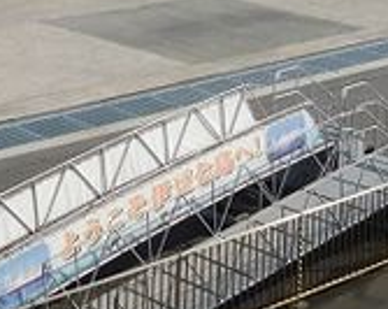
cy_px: -186
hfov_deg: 15.7
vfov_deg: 12.1
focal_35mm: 120
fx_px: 1376
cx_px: 397
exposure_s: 1/400
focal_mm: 5.7
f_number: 7.2
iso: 125
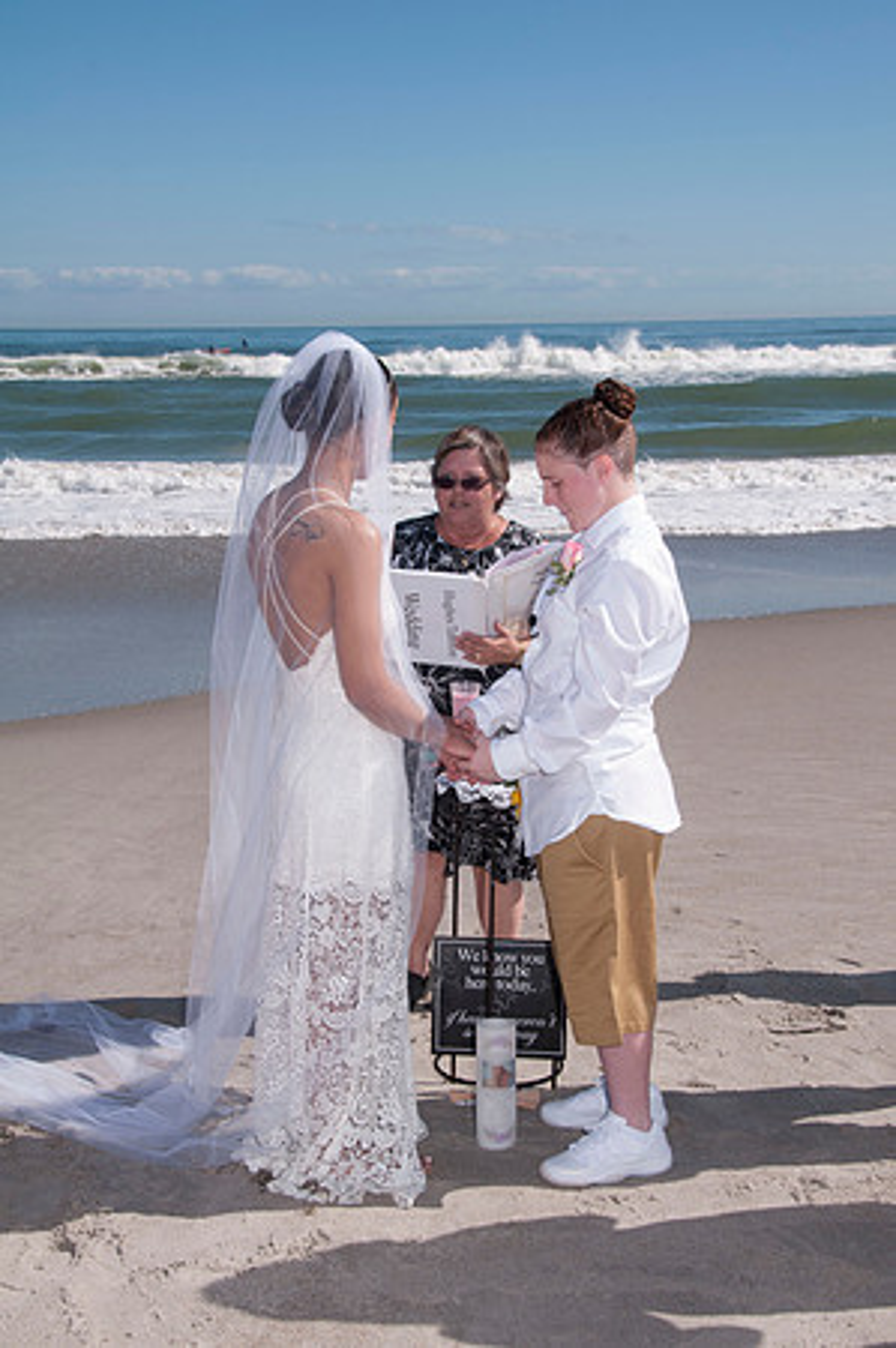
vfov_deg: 41.2
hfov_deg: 28.0
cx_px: 448
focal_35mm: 48
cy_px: 674
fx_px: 1796
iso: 100
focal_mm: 32
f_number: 13
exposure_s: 1/250
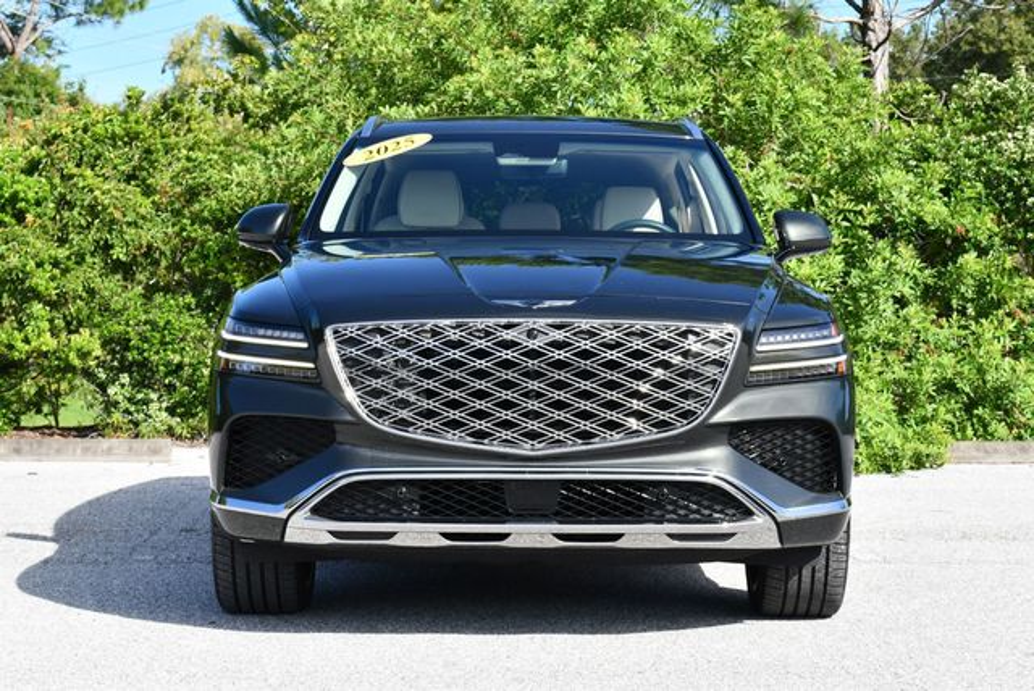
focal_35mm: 84
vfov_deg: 16.3
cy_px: 346
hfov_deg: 24.2
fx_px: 2415
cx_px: 517
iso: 200
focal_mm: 42
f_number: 8
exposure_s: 1/250
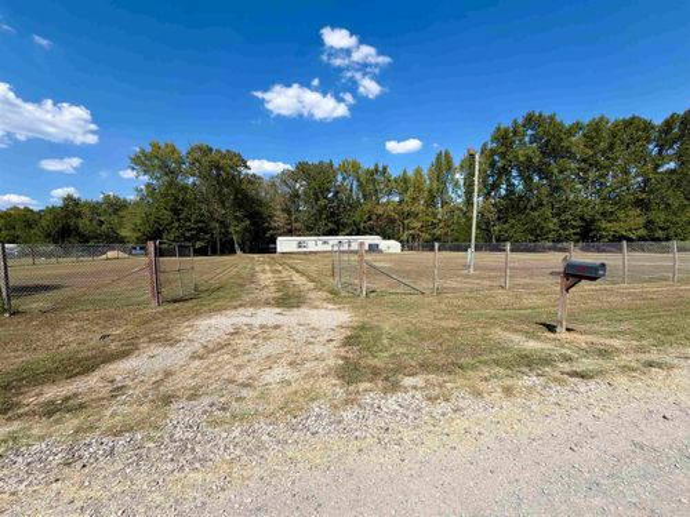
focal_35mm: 14
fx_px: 279
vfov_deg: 85.7
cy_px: 258
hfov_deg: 102.1
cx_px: 345
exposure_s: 1/942
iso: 20
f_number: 2.2
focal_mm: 2.22
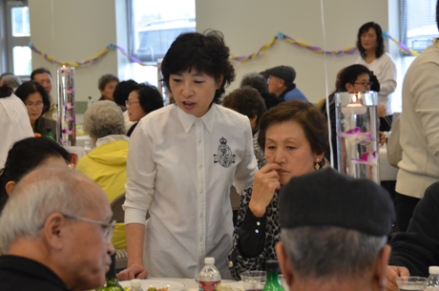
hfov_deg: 17.9
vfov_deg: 11.9
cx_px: 235
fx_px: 1396
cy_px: 120
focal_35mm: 115
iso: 640
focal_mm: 55
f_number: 4.8
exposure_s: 1/60
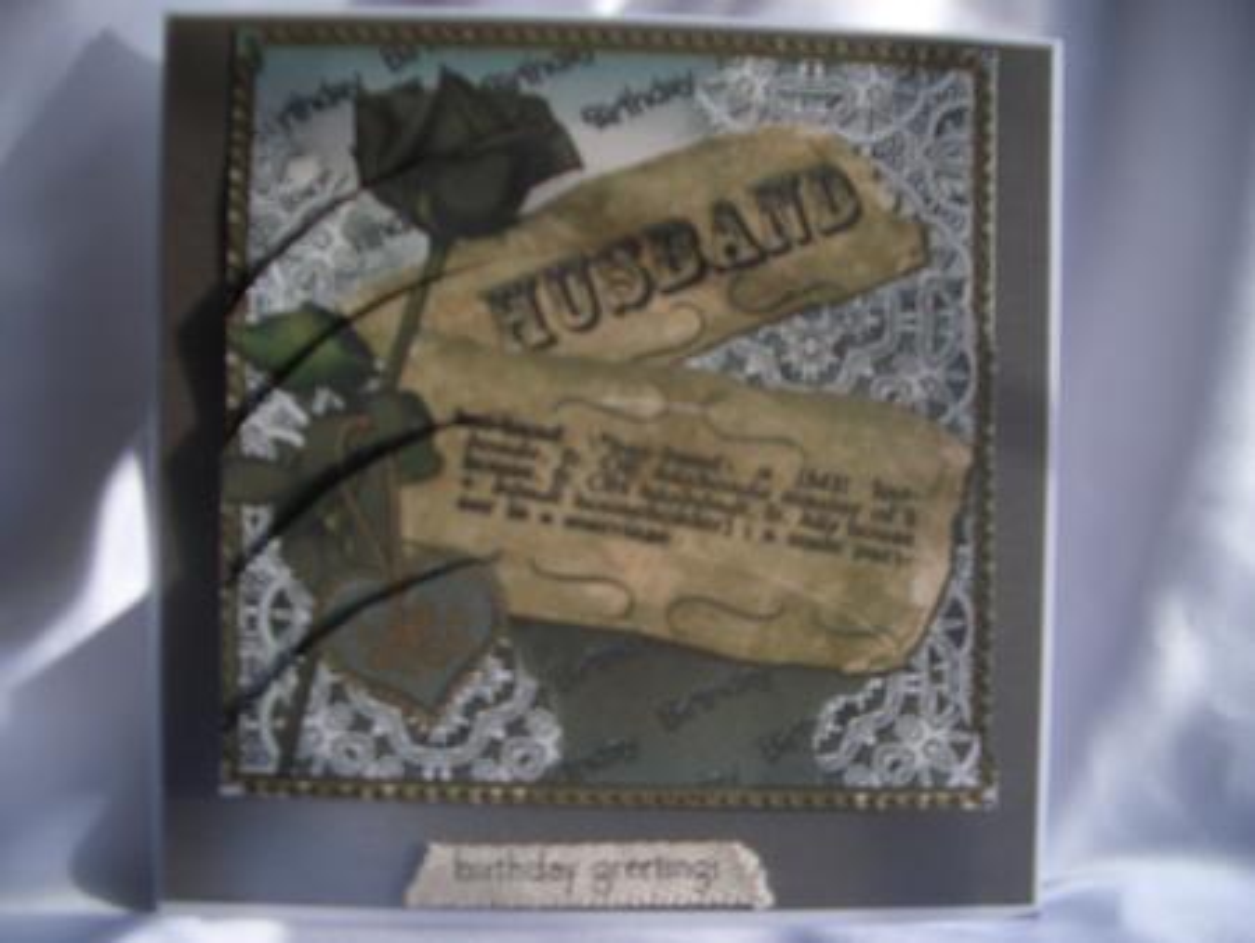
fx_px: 1270
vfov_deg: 40.7
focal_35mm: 35
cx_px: 628
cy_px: 472
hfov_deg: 52.6
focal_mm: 5.8
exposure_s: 1/250
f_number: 2.6
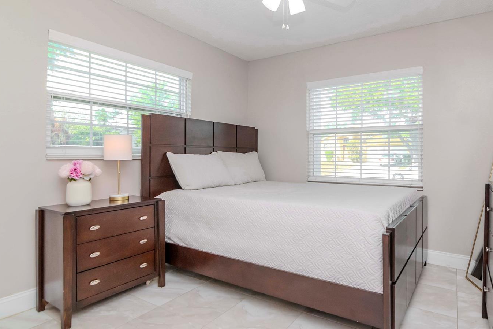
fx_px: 268
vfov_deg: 63.0
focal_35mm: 20
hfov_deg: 84.6
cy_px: 160
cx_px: 283
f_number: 7.1
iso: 800
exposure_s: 1/125
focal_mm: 11
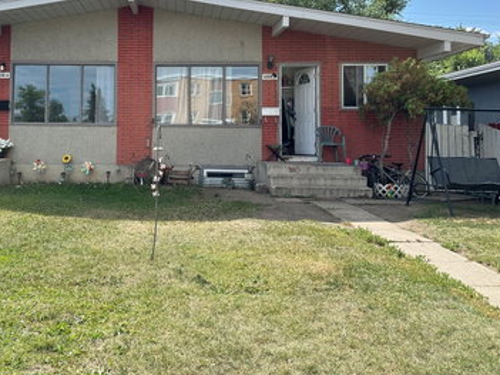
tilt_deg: +2.9
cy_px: 114
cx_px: 154
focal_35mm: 35
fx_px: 505
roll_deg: -0.8
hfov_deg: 51.3
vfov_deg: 40.0
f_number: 1.78
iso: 80
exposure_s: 1/2660
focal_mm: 6.86
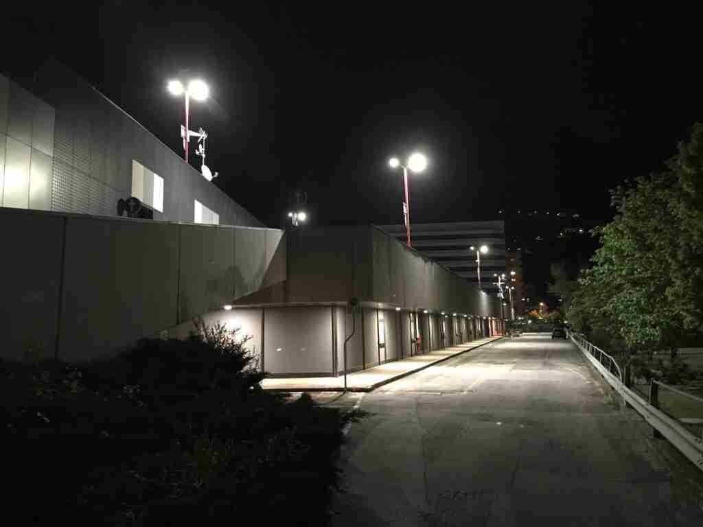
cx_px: 352
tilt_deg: +8.5
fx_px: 569
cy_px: 264
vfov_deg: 49.7
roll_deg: +1.6
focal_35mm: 28
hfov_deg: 63.4
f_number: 1.8
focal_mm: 3.99
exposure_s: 1/4
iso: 160
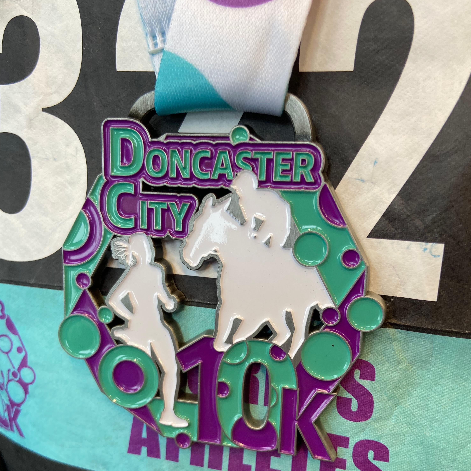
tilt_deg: -31.9
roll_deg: -2.2
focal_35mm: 30
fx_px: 462
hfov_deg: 54.0
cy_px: 298
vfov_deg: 53.4
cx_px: 238
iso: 100
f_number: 1.8
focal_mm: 4.25
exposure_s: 1/100
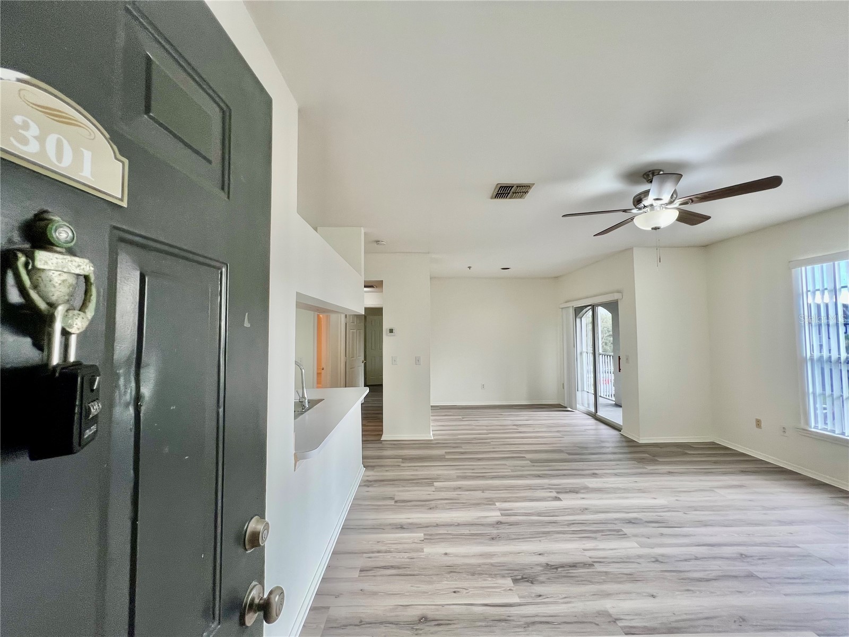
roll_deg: +0.4
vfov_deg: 89.9
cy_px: 318
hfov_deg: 106.2
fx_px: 319
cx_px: 424
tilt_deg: +2.3
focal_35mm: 13
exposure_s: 1/120
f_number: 1.8
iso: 80
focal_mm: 1.57
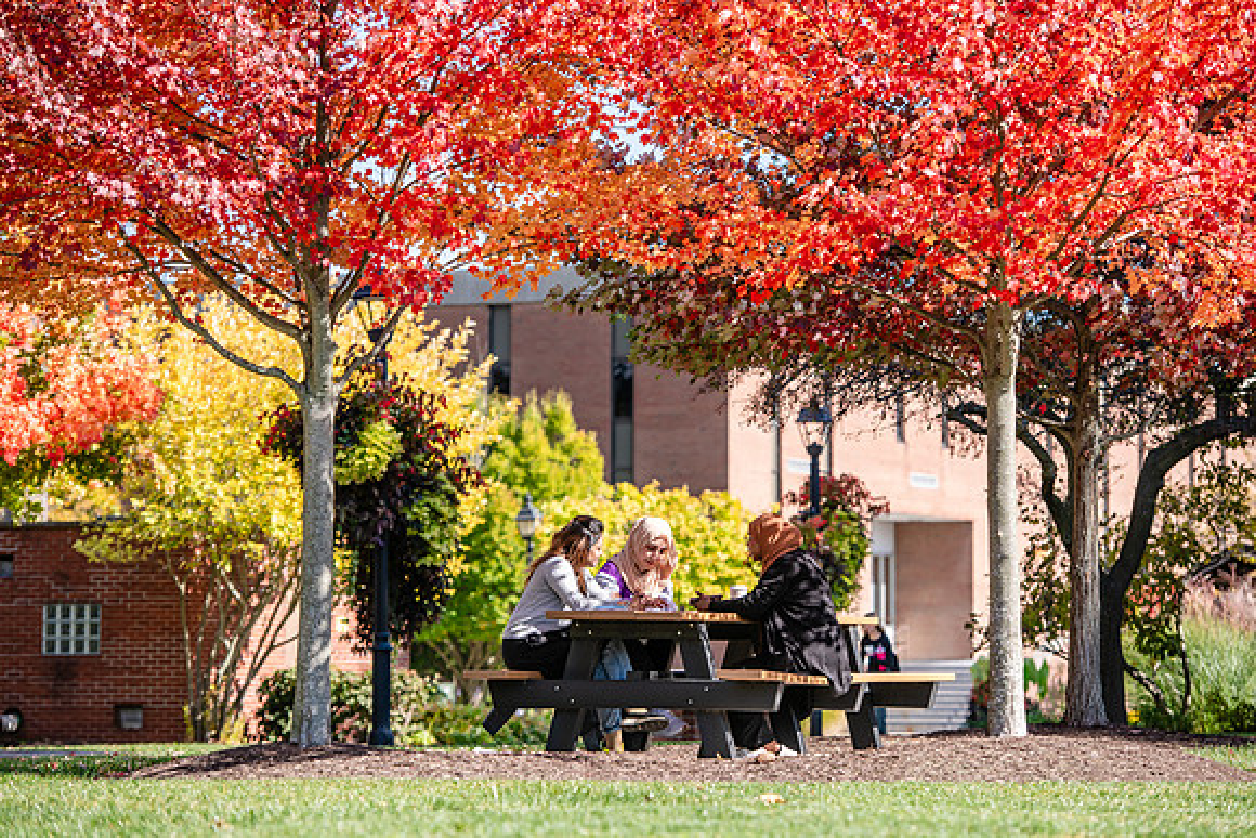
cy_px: 419
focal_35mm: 122
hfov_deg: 16.8
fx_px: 4257
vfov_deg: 11.2
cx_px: 628
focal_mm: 122
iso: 125
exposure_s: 1/500
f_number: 4
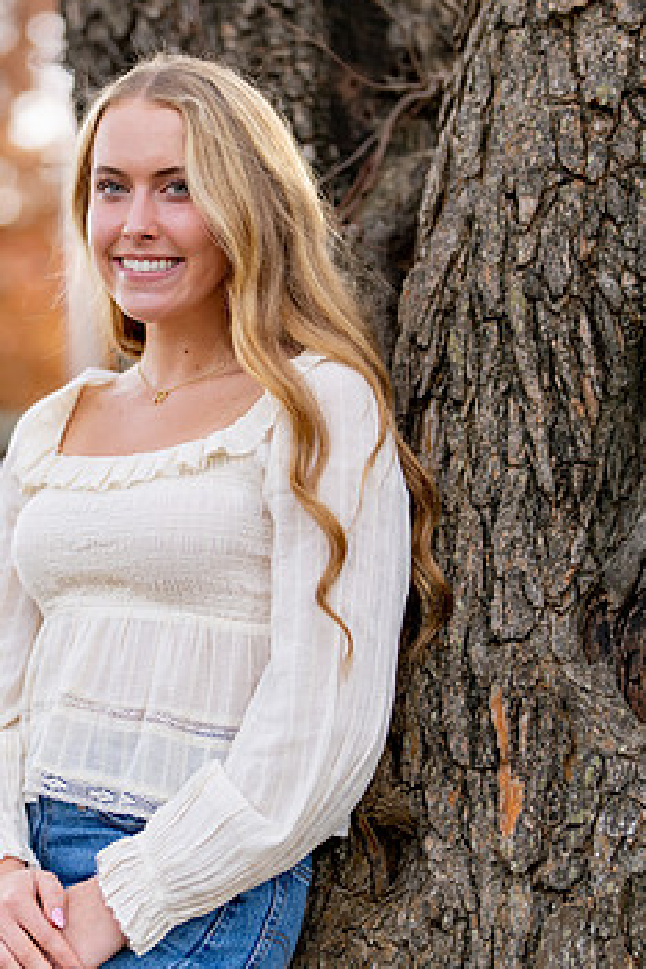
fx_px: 2584
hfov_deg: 14.2
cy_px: 513
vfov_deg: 21.2
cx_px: 222
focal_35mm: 96
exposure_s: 1/1250
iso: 100
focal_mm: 50
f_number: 1.2
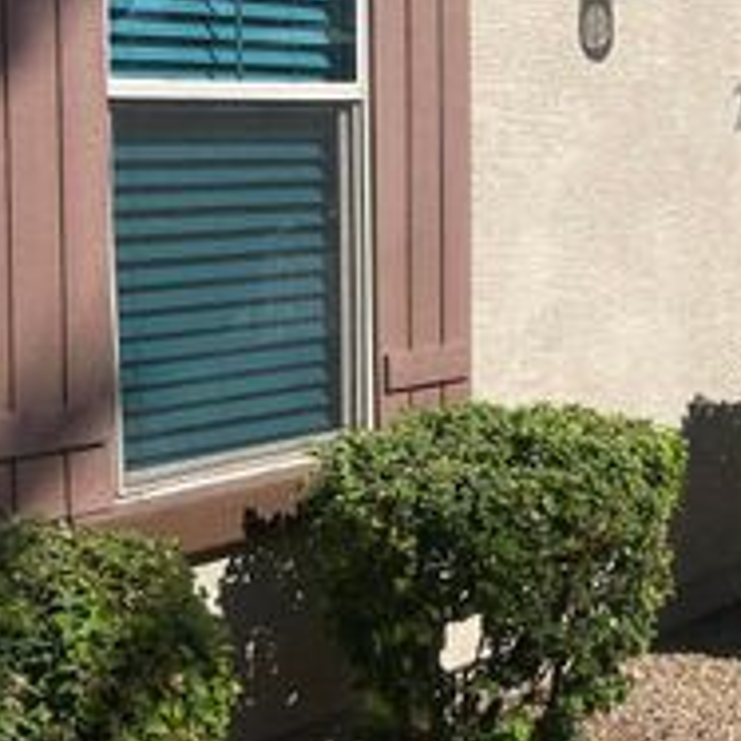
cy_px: 224
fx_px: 1913
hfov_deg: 21.9
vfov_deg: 21.8
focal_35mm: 79
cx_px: 476
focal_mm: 5.1
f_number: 1.6
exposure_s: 1/5376
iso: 32
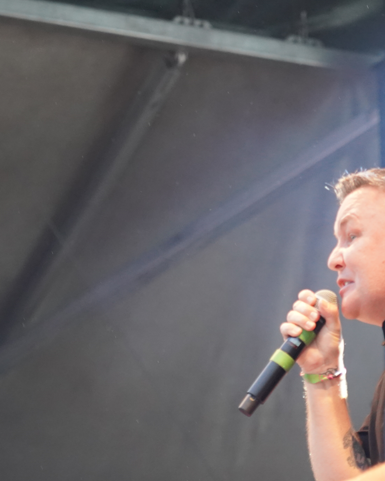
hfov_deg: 7.2
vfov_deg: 9.0
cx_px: 306
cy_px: 289
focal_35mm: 215
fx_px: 3062
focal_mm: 105
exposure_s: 1/160
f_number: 4
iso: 4000
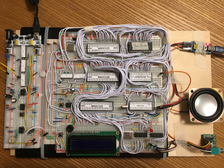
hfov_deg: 61.7
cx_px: 112
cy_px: 84
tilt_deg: -85.6
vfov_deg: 48.2
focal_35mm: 29
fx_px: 188
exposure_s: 1/17
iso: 40
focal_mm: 4.15
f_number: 2.2
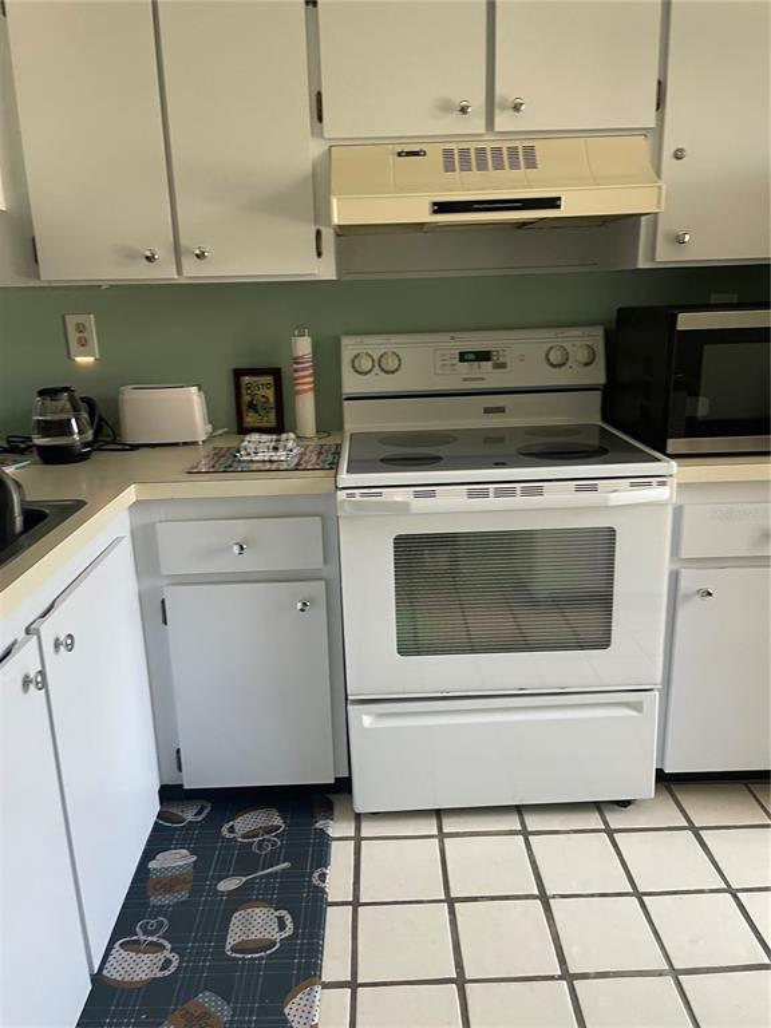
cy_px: 514
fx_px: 772
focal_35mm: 26
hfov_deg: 53.1
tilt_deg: -15.8
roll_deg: +2.2
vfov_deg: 67.3
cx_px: 386
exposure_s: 1/60
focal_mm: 4.2
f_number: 1.6
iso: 125
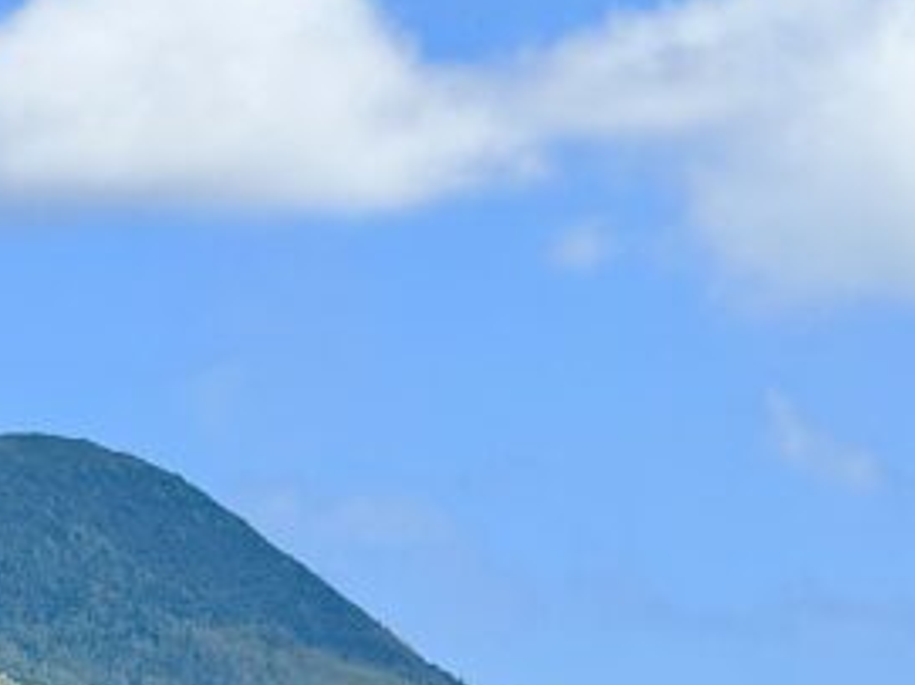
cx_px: -246
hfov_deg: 5.8
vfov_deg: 4.4
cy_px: 928
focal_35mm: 340
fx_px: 8983
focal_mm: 15.66
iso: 50
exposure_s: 1/2083
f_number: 2.8
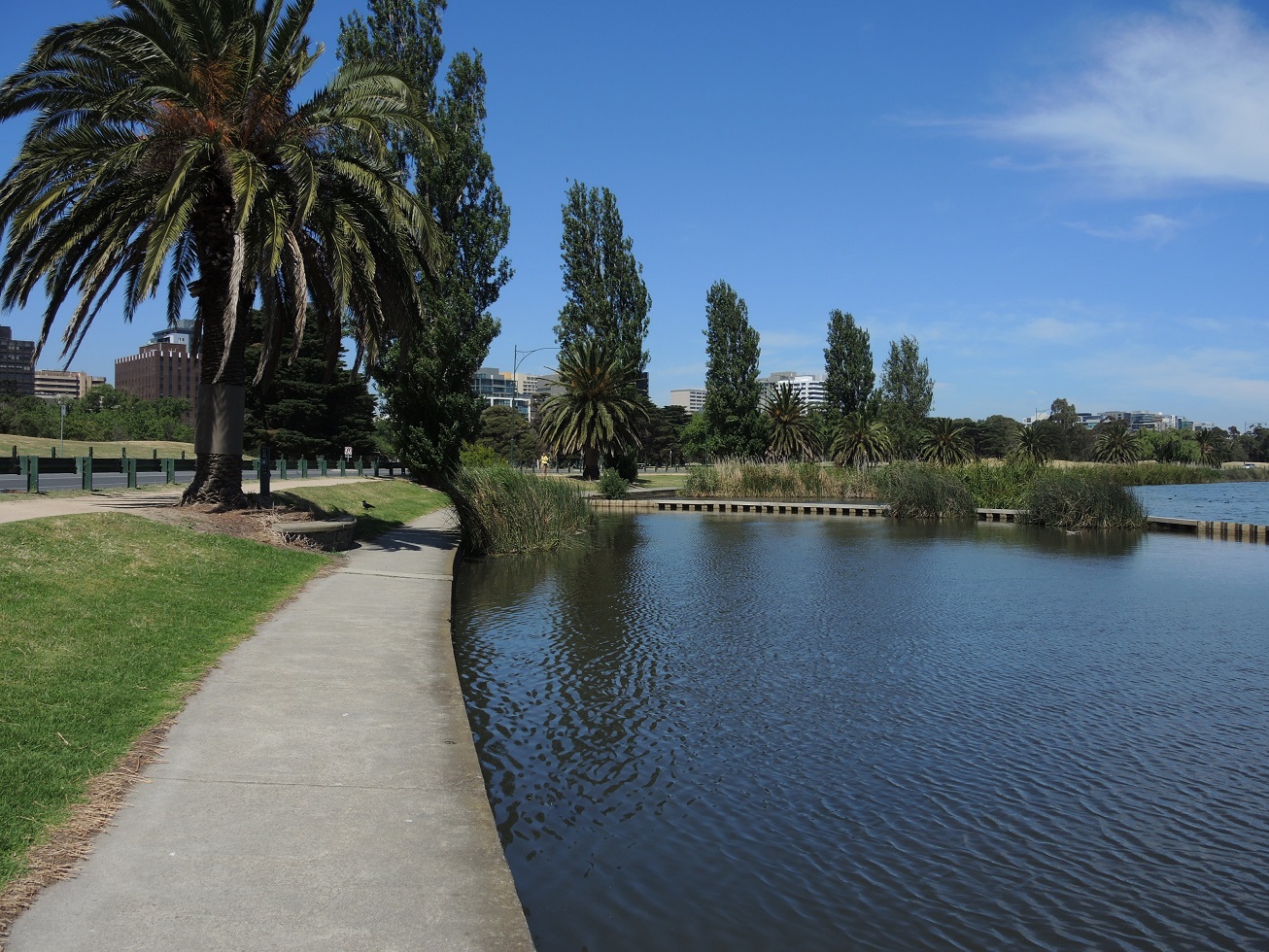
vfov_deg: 49.8
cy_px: 476
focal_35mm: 28
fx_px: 1027
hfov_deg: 63.4
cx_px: 634
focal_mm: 6
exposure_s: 1/1600
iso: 80
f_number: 3.2
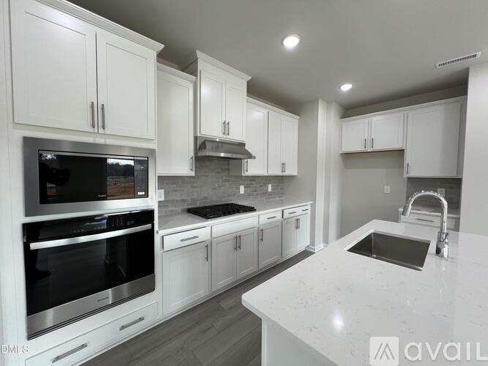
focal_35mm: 13
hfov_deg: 106.2
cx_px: 244
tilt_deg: -1.9
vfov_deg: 89.9
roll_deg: -0.7
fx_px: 183
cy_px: 183
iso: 64
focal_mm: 1.57
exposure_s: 1/120
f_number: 1.8
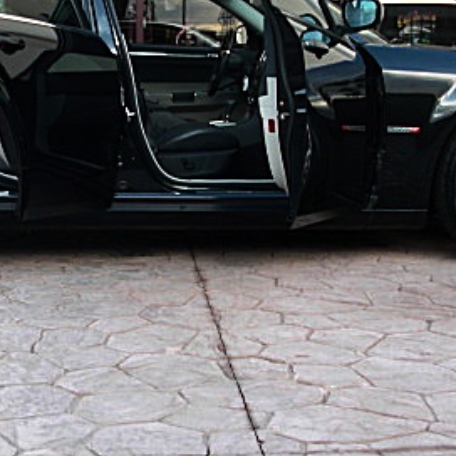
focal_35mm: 75
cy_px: 184
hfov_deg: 22.9
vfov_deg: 23.0
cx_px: 137
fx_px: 1118
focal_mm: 6.3
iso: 100
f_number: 2.8
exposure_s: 1/100
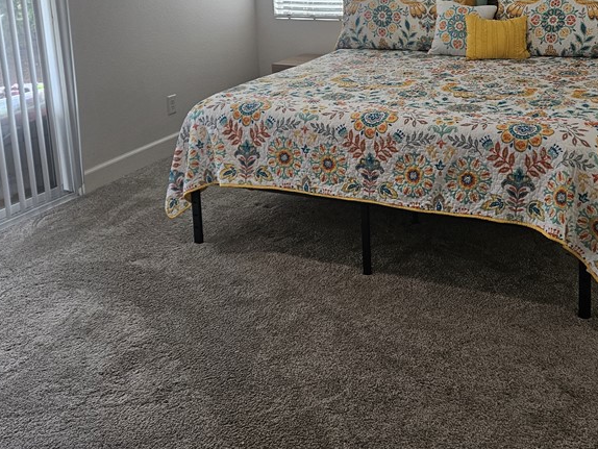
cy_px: 58
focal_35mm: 41
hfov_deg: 45.2
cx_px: 387
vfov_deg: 33.6
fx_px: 709
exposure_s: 1/120
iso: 160
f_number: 1.8
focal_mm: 5.4
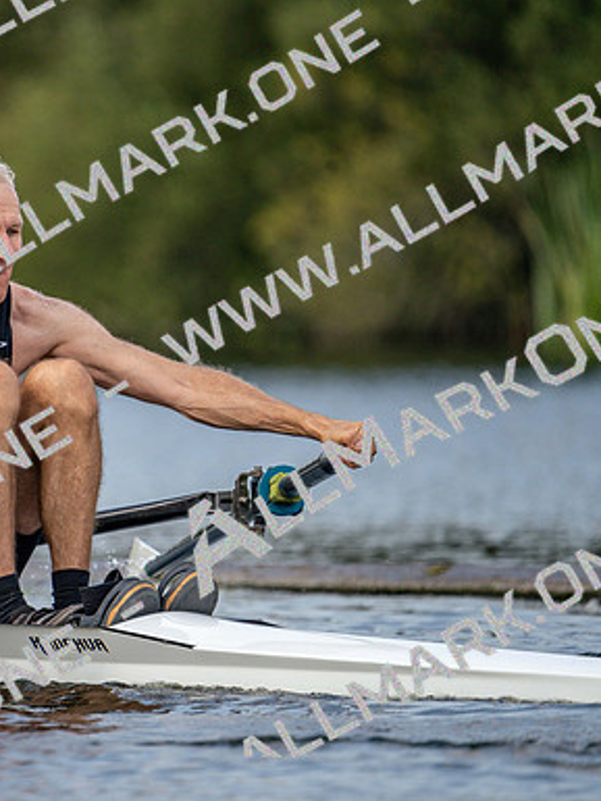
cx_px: 10
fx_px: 20129
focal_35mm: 870
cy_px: 400
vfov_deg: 2.3
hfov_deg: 1.7
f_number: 6.3
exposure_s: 1/1600
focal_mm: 600
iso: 500
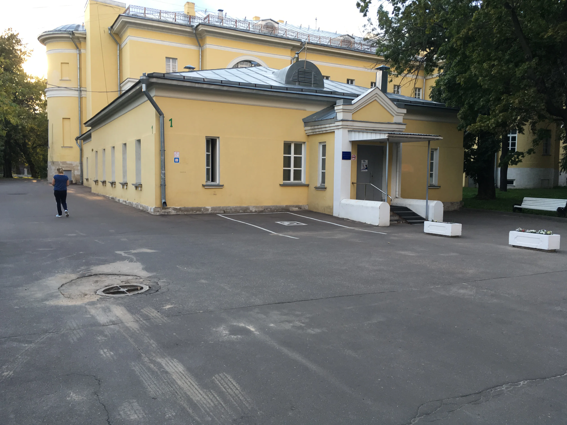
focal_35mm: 29
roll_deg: -1.7
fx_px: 475
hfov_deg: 61.7
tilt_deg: -4.4
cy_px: 212
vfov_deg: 48.2
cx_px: 284
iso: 32
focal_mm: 4.15
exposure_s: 1/100
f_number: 2.2
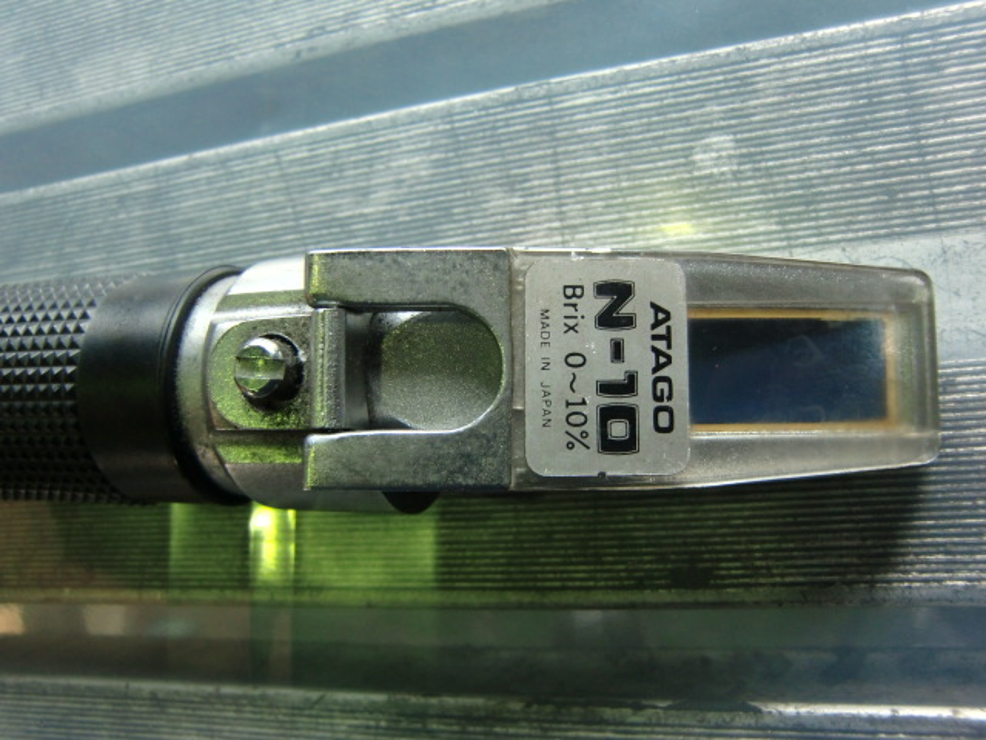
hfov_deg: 61.7
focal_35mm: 29
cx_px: 493
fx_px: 826
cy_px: 370
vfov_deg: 48.2
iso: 160
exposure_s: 1/60
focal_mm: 5.2
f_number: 3.5
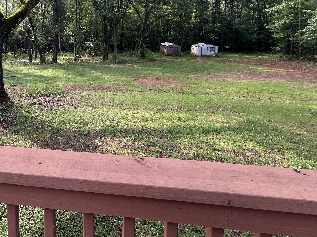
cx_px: 65
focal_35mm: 24
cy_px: 46
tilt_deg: -4.7
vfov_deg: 52.9
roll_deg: -0.1
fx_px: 220
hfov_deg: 65.4
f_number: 1.8
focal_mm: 1.57
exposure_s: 1/99
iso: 40
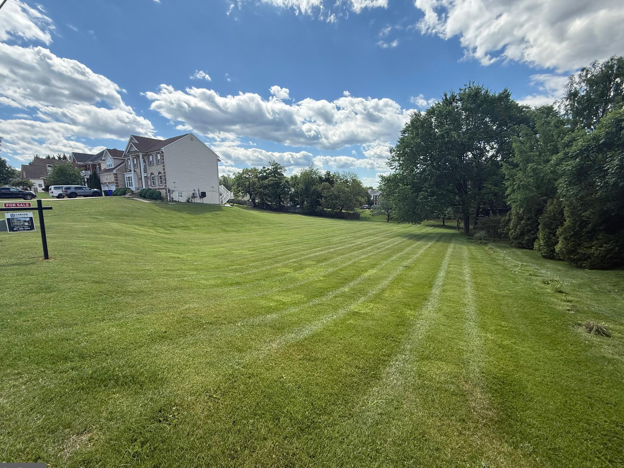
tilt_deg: -8.1
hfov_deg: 98.1
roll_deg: +1.2
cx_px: 298
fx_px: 270
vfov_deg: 81.8
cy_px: 239
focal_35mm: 15
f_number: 2.2
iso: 64
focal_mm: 2.22
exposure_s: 1/1698
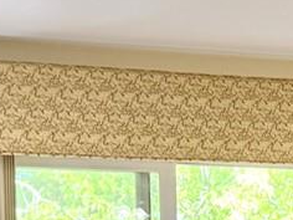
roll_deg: +0.9
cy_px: 363
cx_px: 438
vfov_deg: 8.8
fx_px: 1380
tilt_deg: -1.4
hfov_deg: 11.6
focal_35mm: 163
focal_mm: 6.76
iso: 400
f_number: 1.78
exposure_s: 1/120
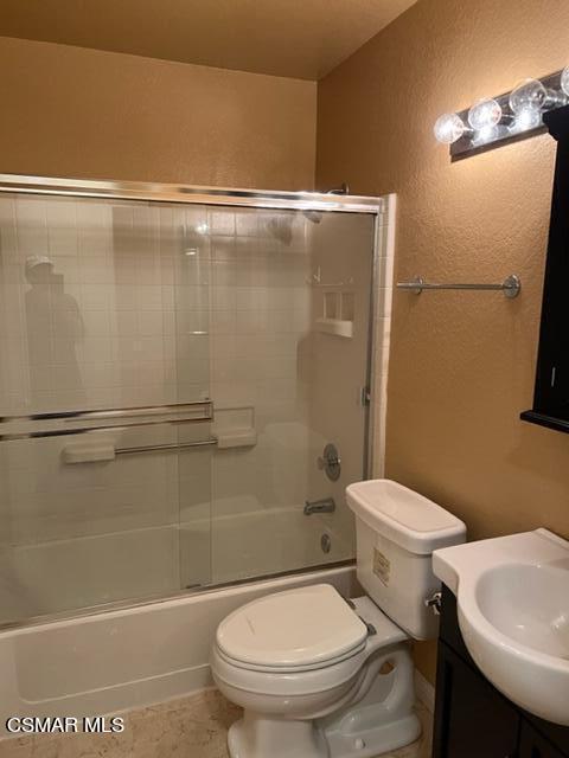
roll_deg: +0.2
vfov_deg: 67.3
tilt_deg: -9.0
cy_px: 379
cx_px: 284
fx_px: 570
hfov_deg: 53.1
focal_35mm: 26
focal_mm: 5.7
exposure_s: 1/60
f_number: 1.5
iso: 320
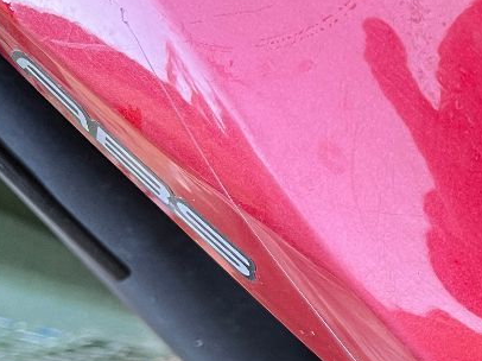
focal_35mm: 82
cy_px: 299
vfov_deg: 17.8
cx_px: 689
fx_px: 1141
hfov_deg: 20.8
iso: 125
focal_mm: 5.1
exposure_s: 1/61
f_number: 1.6
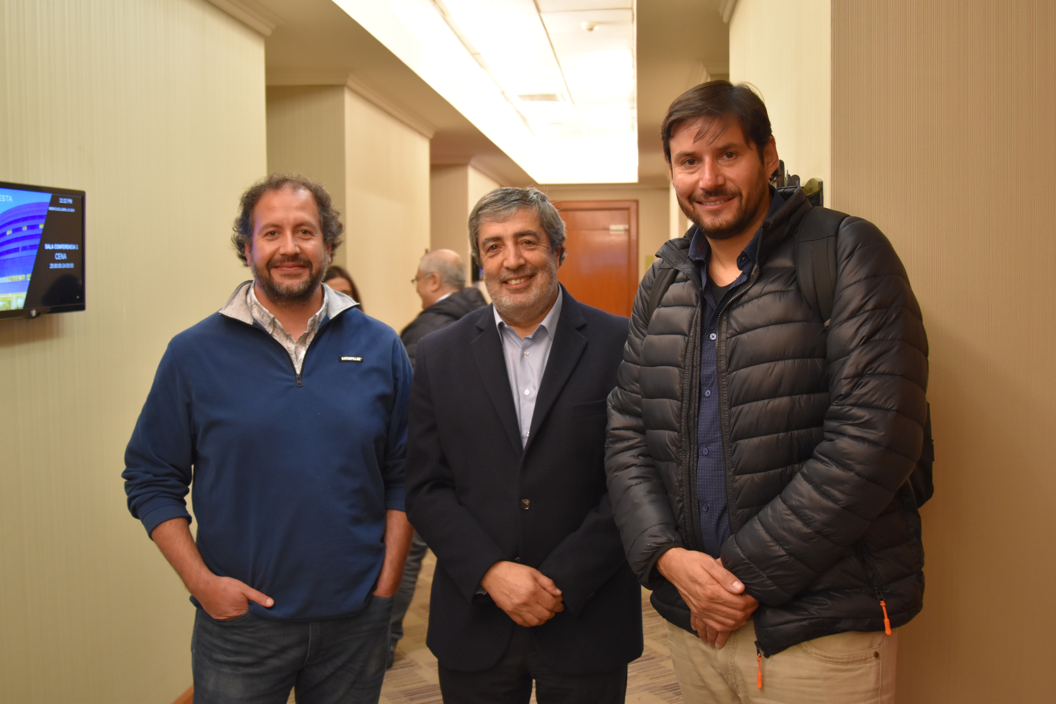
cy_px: 352
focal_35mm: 36
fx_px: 1056
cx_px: 528
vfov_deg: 36.9
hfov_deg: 53.1
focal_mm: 24
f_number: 4
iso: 1600
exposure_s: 1/30
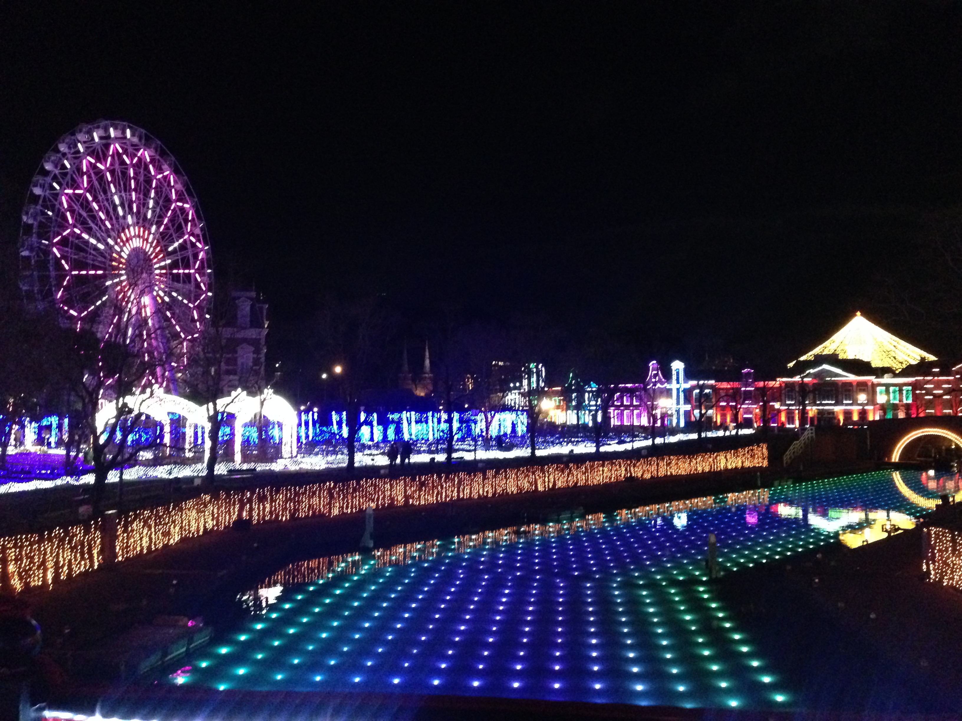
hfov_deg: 55.4
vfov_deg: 42.9
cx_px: 481
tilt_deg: +3.0
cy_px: 360
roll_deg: -0.8
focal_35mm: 33
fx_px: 917
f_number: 2.4
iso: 800
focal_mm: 4.12
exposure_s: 1/15
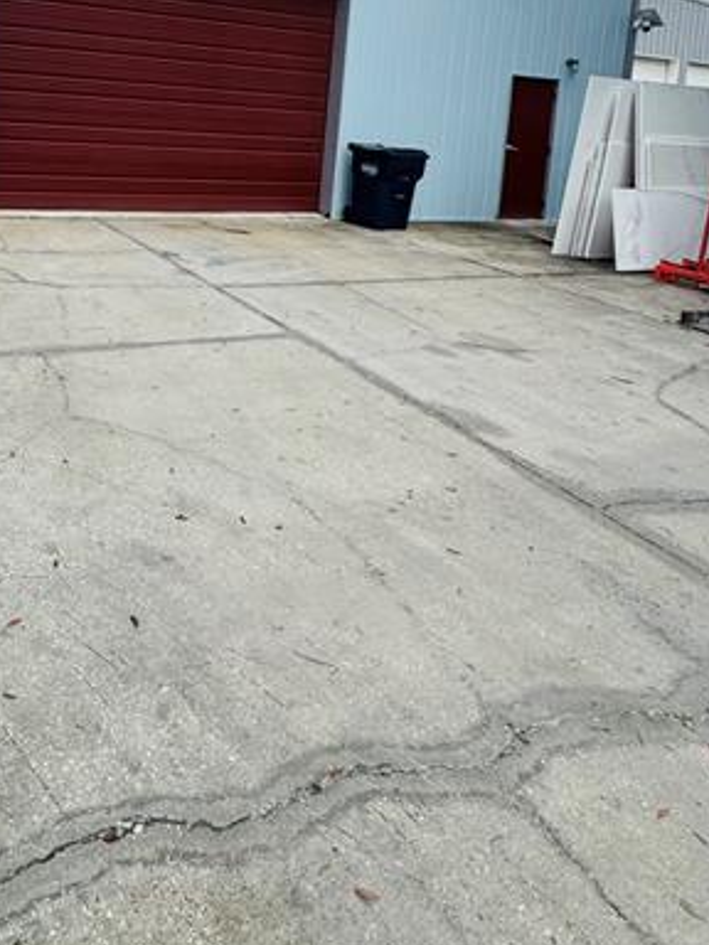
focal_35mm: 28
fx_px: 765
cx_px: 128
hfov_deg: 46.7
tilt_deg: -2.6
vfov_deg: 57.3
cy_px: 153
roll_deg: -4.1
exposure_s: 1/1110
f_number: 2.2
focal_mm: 2.22
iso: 40
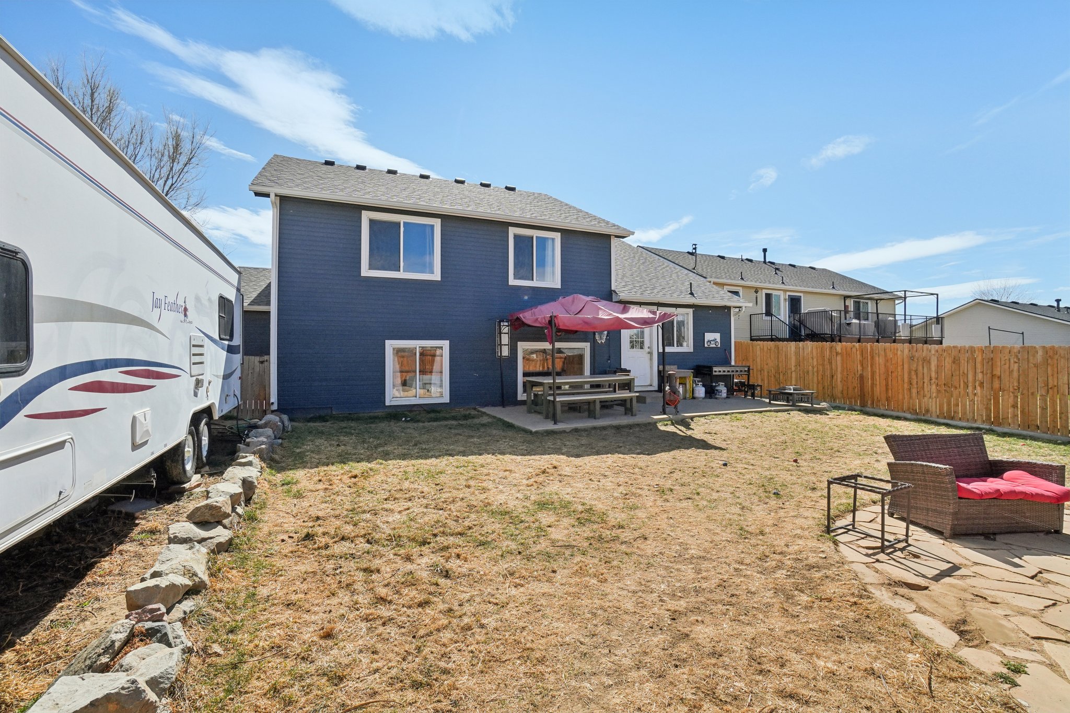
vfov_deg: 77.3
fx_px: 446
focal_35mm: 15
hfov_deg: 100.4
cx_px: 535
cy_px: 356
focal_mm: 10
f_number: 8
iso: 400
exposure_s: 1/1600
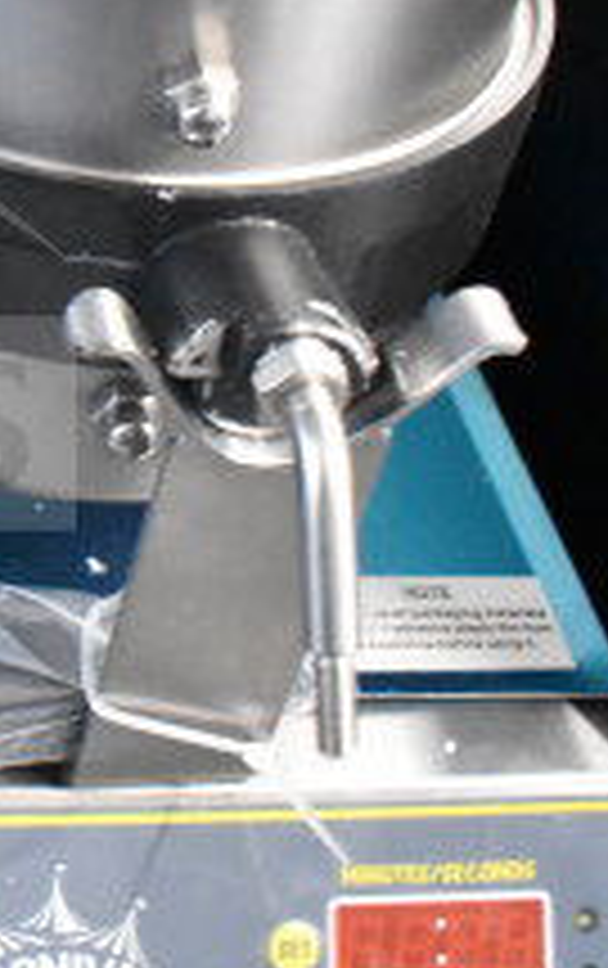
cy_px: 173
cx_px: -432
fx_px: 2061
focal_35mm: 78
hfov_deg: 14.9
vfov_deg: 25.9
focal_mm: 18
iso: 9000
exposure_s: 1/30
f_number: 3.5
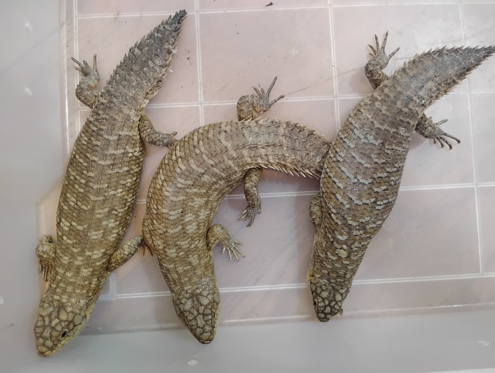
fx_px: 401
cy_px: 186
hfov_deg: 63.4
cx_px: 248
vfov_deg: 49.9
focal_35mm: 28
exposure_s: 1/30
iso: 1731
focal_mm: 4.26
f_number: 1.8
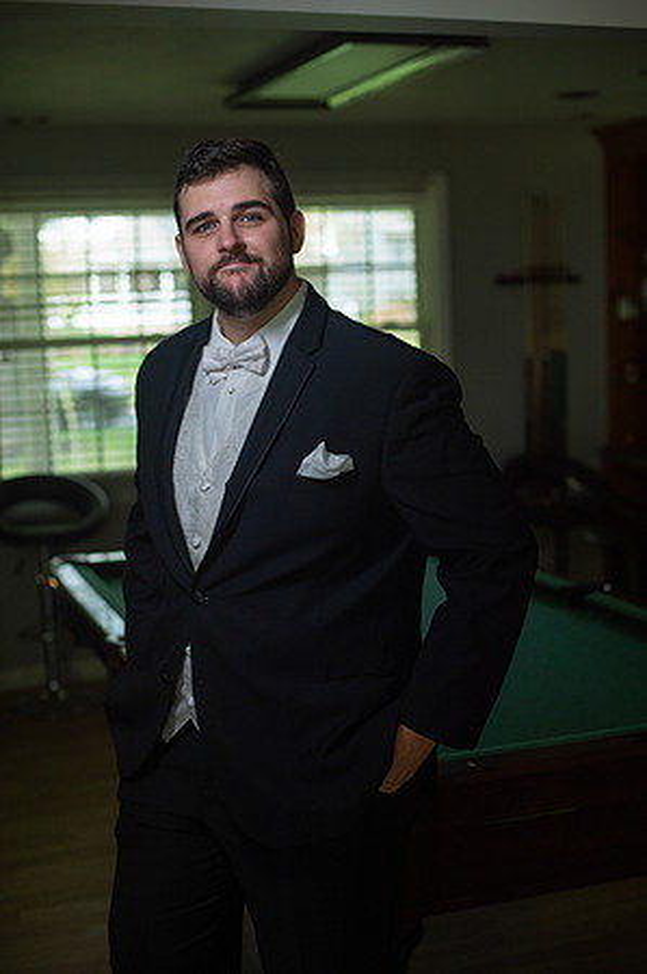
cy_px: 487
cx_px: 324
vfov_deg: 39.6
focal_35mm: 50
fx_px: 1351
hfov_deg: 26.9
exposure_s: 1/800
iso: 1000
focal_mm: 50
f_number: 2.8
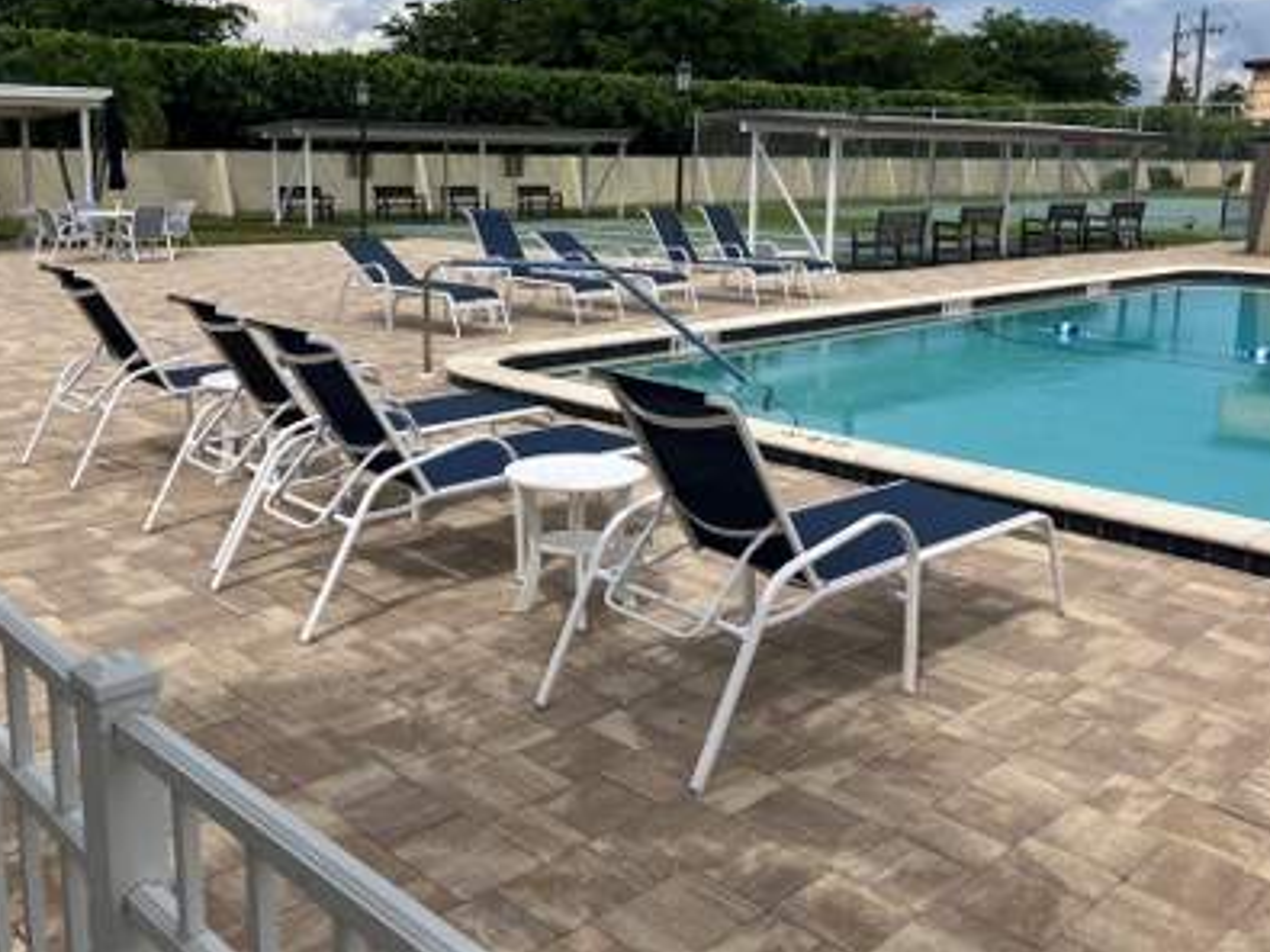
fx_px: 1247
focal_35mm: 34
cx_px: 601
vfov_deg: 41.6
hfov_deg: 53.9
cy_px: 376
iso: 32
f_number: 1.8
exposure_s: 1/3472
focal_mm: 3.99
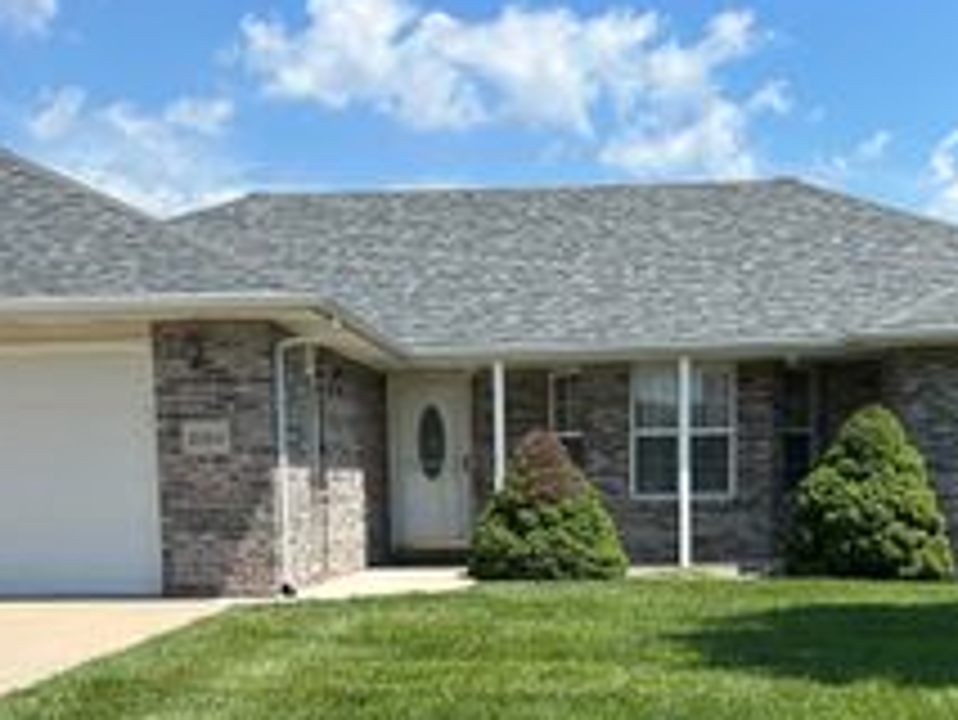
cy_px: 677
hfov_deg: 31.6
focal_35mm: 61
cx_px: 531
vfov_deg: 23.3
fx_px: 1689
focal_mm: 5.7
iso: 50
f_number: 1.5
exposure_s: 1/4115
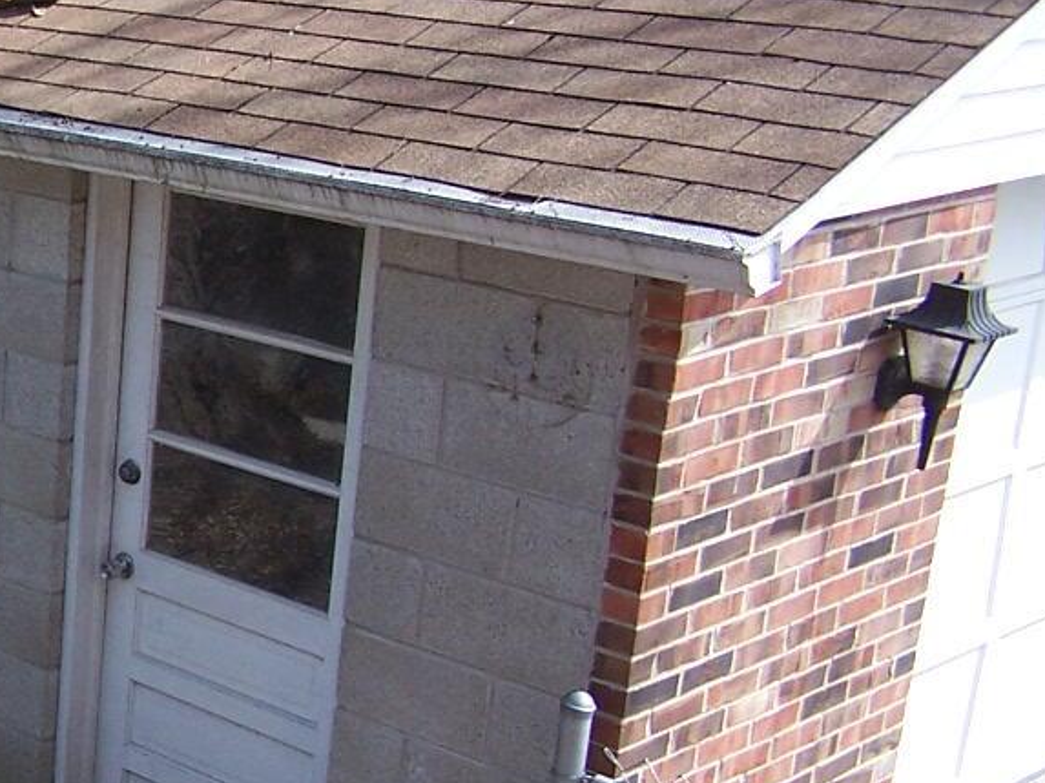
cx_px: -301
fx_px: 3107
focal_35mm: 103
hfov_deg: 17.9
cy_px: 489
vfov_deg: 14.3
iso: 80
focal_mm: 6.3
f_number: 2.8
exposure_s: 1/350
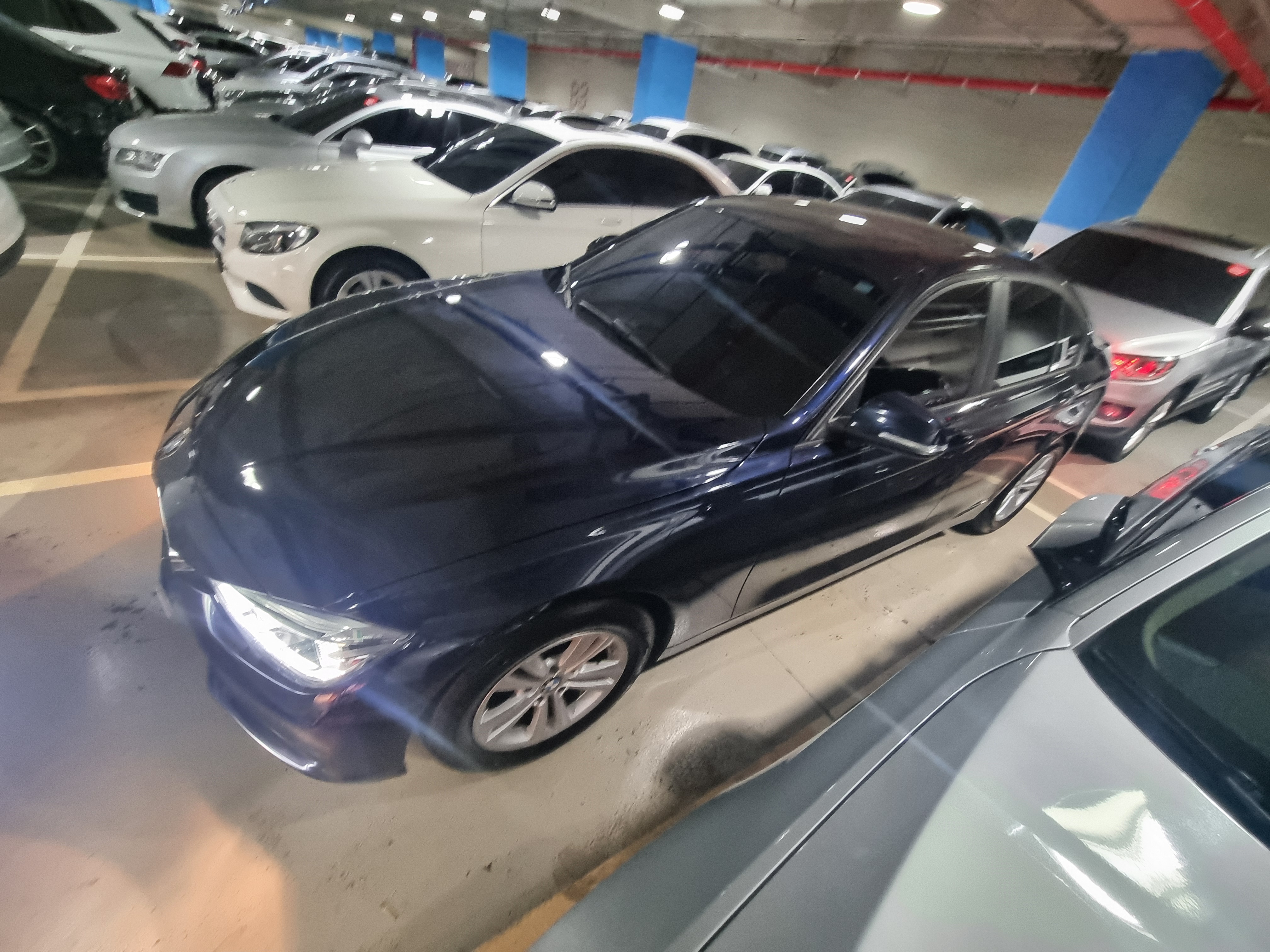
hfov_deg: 106.2
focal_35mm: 13
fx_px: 477
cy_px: 476
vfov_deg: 89.9
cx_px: 635
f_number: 2.2
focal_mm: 2.2
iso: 640
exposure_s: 1/30
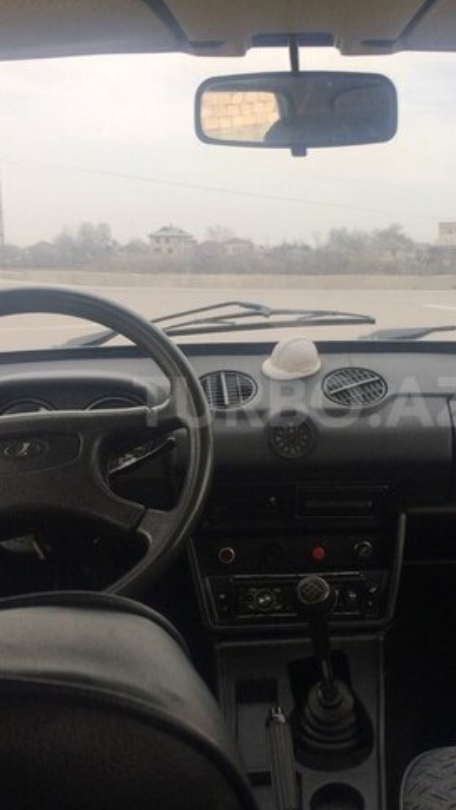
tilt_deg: -7.3
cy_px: 402
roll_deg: +0.3
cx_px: 304
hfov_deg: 27.6
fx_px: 924
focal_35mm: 43
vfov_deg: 47.3
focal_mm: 4.15
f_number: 2.2
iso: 32
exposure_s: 1/50
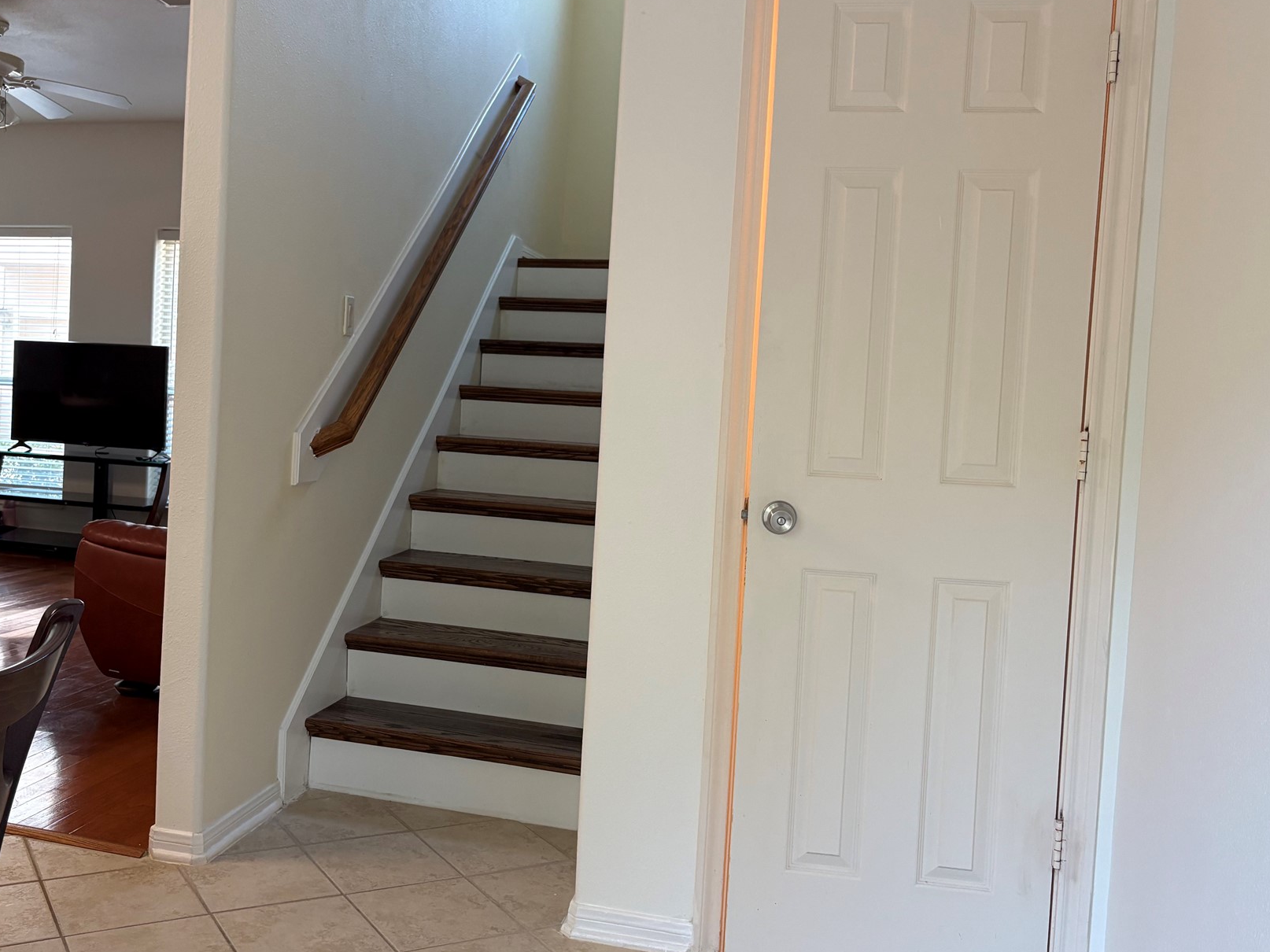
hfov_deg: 54.8
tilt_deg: -1.9
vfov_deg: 42.9
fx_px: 1211
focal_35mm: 33
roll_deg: -2.9
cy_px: 441
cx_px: 480
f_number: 1.6
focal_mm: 5.96
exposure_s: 1/120
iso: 160
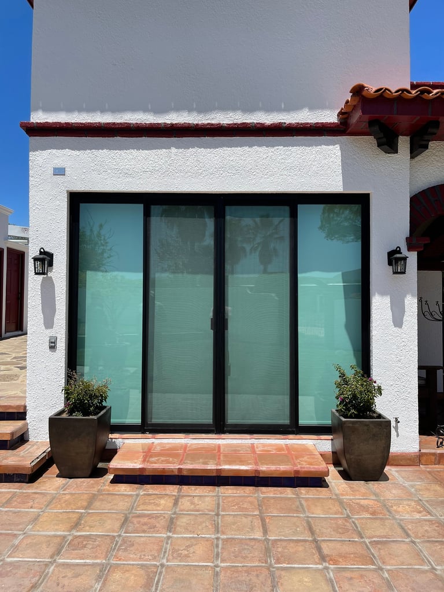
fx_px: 444
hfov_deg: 53.1
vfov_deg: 67.3
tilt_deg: +1.4
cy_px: 296
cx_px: 222
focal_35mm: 26
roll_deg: -0.8
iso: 32
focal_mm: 5.1
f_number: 1.6
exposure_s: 1/4525
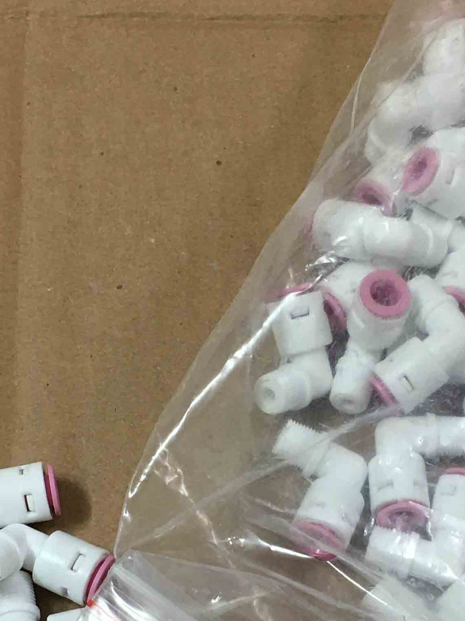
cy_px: 497
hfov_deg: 19.1
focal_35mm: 77
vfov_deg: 24.9
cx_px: 254
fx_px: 1379
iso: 100
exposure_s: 1/33
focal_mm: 4.15
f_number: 2.2
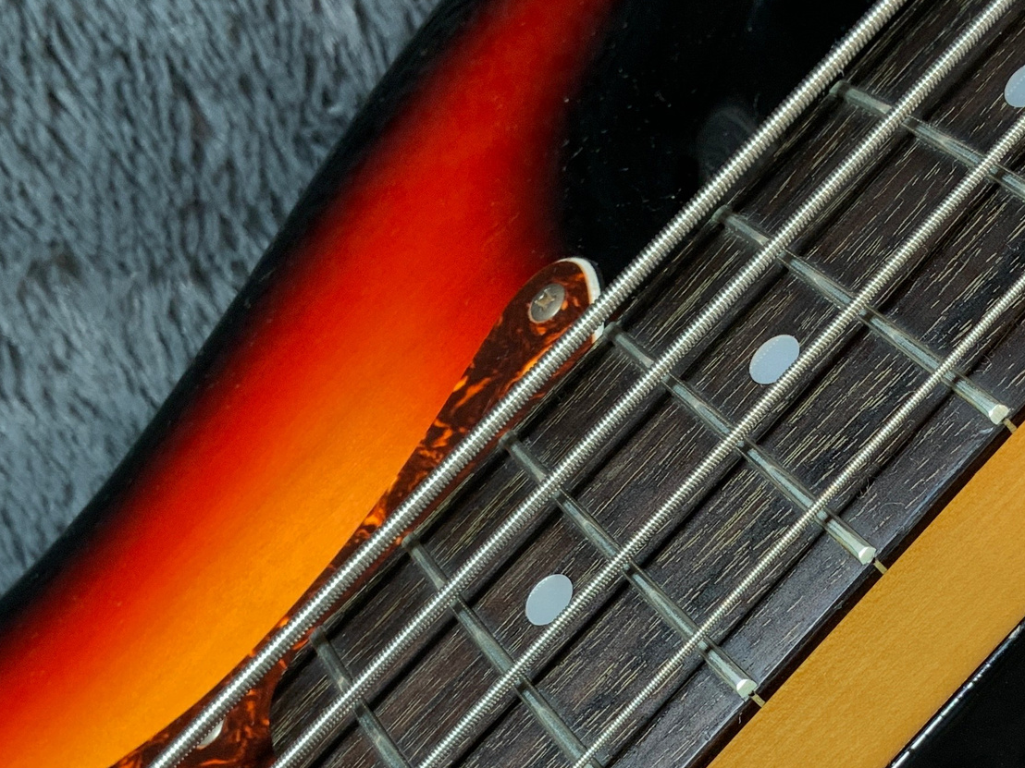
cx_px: 784
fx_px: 1984
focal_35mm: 67
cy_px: 632
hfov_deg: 28.5
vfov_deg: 21.6
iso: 64
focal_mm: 3
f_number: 1.8
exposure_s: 1/104
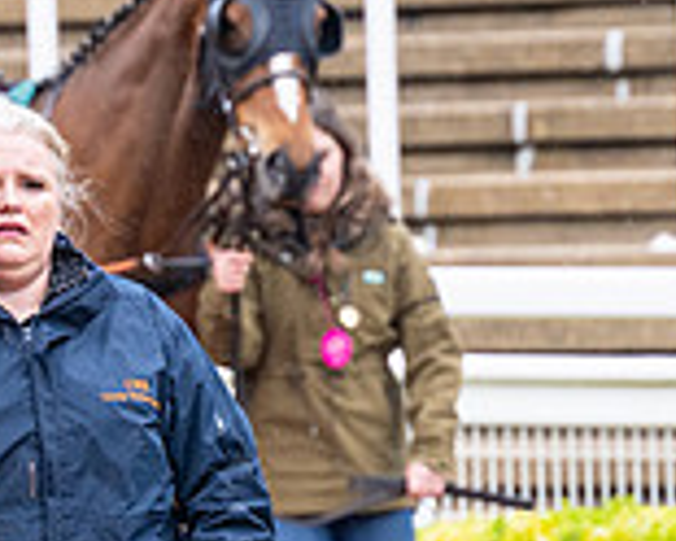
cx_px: 203
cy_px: 364
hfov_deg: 2.1
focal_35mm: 904
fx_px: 18086
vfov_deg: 1.7
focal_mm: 185
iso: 1000
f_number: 5
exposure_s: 1/500
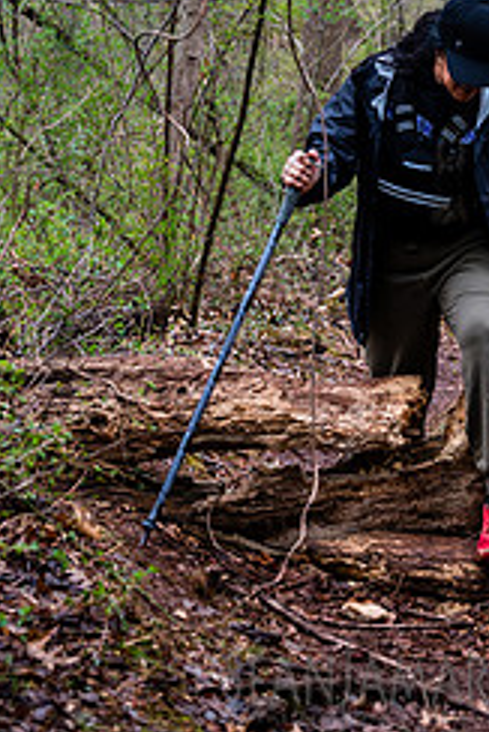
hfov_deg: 10.8
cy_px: 171
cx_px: 447
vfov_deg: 16.2
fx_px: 2563
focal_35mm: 126
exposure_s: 1/320
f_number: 3.5
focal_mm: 53
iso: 100
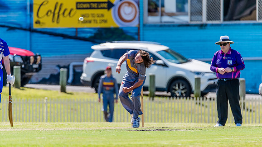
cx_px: 131
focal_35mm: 644
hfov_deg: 3.4
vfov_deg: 1.9
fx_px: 4474
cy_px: 84
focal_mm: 600
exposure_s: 1/2000
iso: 640
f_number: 6.3
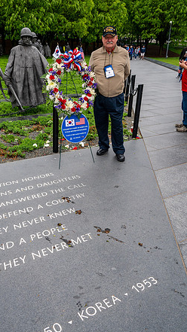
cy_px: 168
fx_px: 282
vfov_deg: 61.0
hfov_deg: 36.5
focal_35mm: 32
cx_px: 75
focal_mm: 30
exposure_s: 1/640
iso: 800
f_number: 8
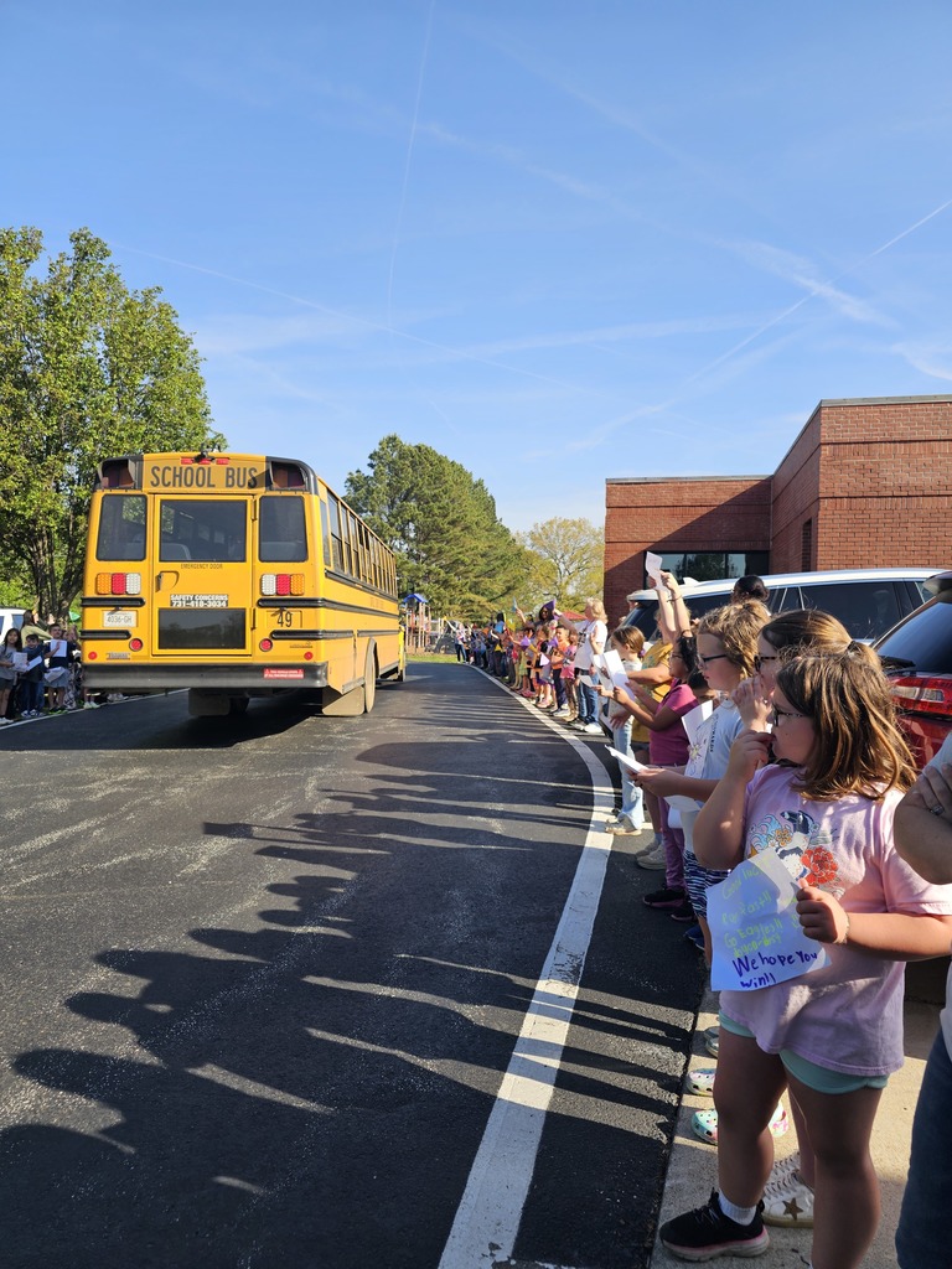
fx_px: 843
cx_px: 476
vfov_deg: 73.9
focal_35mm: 23
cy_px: 634
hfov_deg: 58.9
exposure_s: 1/366
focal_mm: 6.3
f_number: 1.7
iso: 10
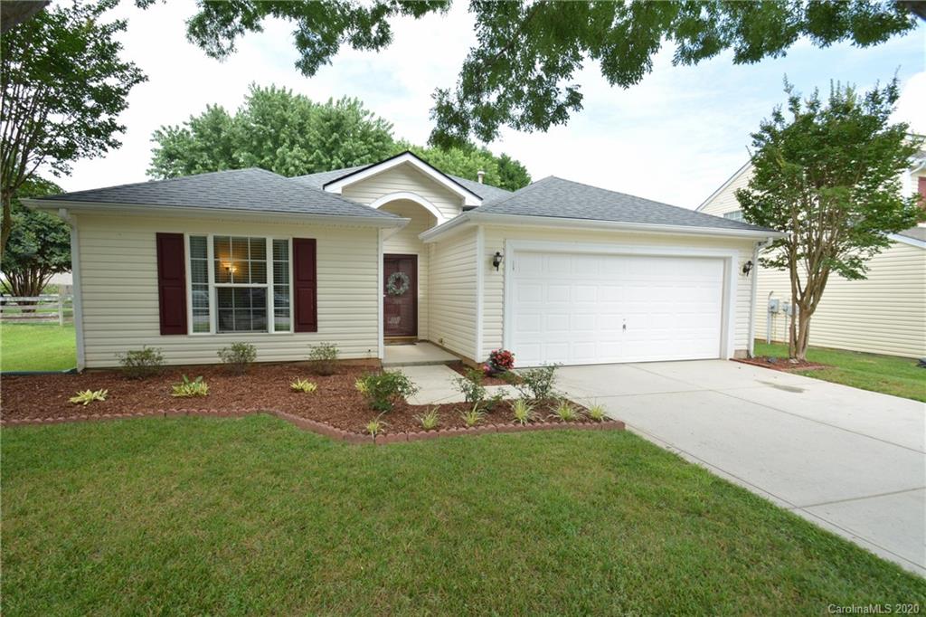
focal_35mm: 16
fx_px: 424
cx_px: 463
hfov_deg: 95.0
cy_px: 308
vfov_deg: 72.0
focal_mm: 11
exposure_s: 1/250
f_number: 8
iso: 320
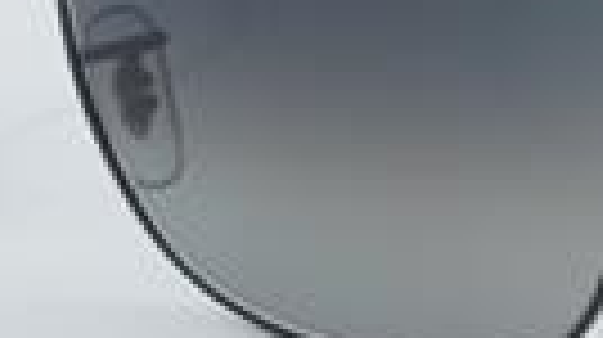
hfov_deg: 9.2
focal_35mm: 235
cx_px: 351
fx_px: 3753
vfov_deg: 5.1
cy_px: 23
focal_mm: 50
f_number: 32
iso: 100
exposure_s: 1/4
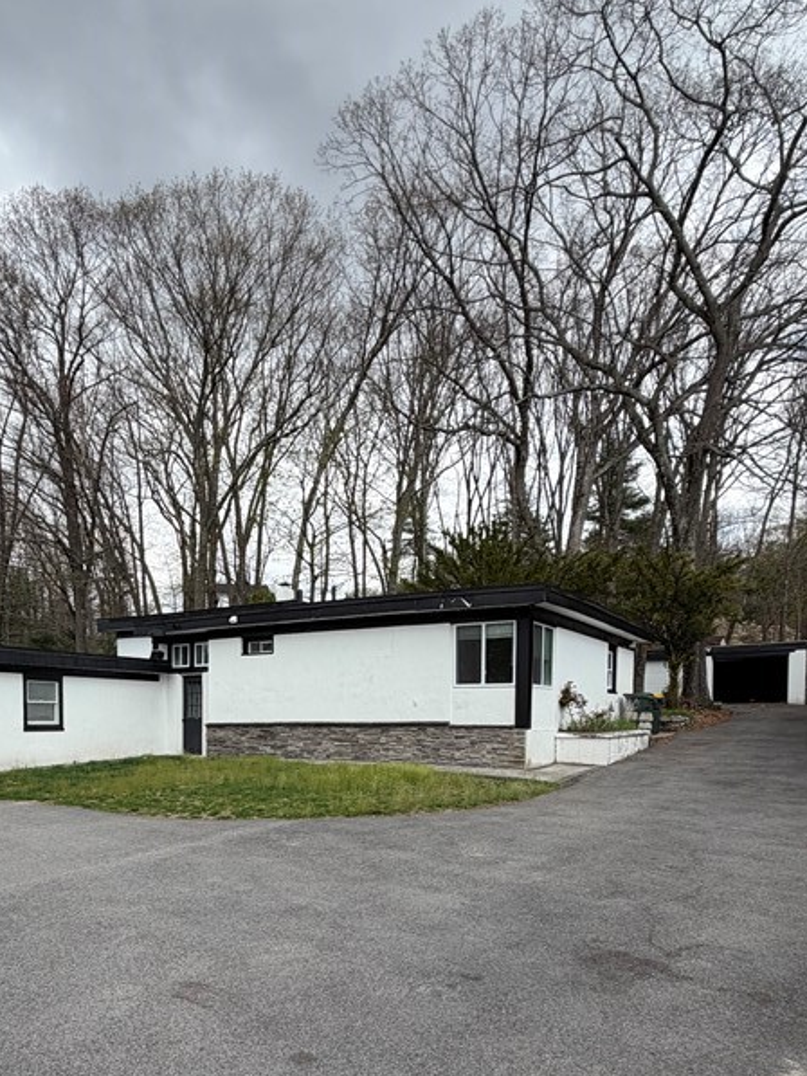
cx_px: 328
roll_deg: -0.7
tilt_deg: -2.7
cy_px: 748
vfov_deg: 68.8
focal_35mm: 24
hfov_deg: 56.5
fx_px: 746
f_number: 2.2
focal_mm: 2.22
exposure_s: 1/770
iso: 40
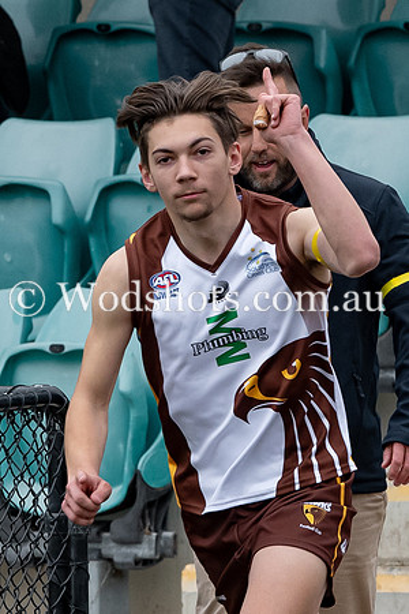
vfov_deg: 2.3
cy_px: 217
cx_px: 129
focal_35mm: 899
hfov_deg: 1.5
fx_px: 15313
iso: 640
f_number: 5
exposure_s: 1/800
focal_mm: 150
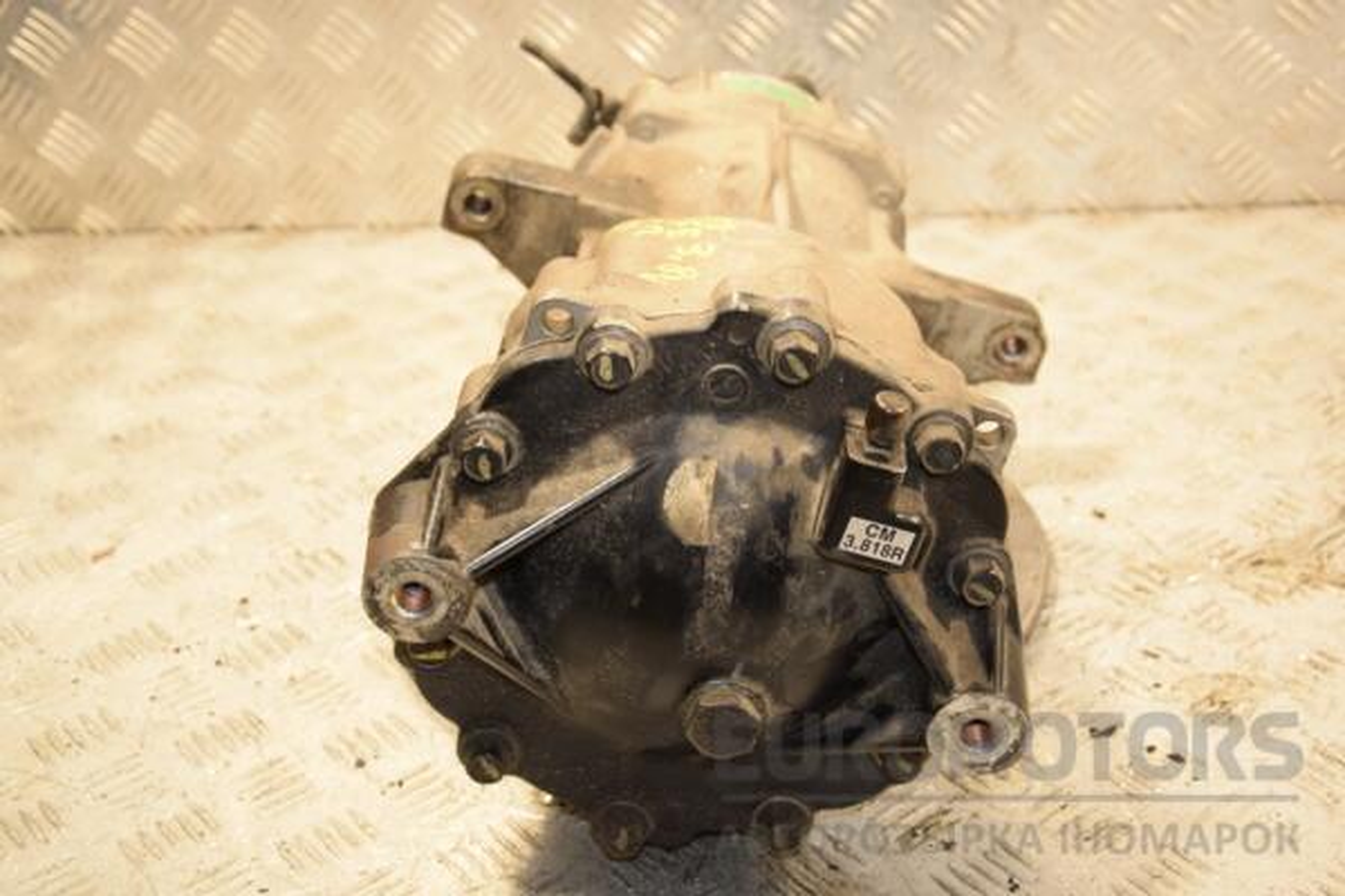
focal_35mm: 60
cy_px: 448
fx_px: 2241
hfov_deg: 33.4
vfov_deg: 22.6
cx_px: 672
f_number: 4.8
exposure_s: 1/160
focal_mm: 40
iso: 800
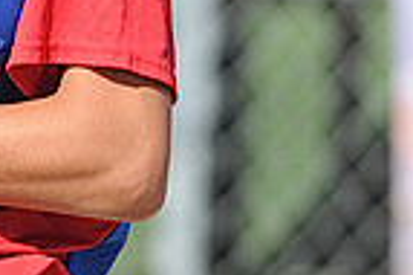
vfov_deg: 0.8
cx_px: -410
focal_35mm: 1826
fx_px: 20924
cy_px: -175
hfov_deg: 1.1
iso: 200
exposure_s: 1/1250
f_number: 4
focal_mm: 300
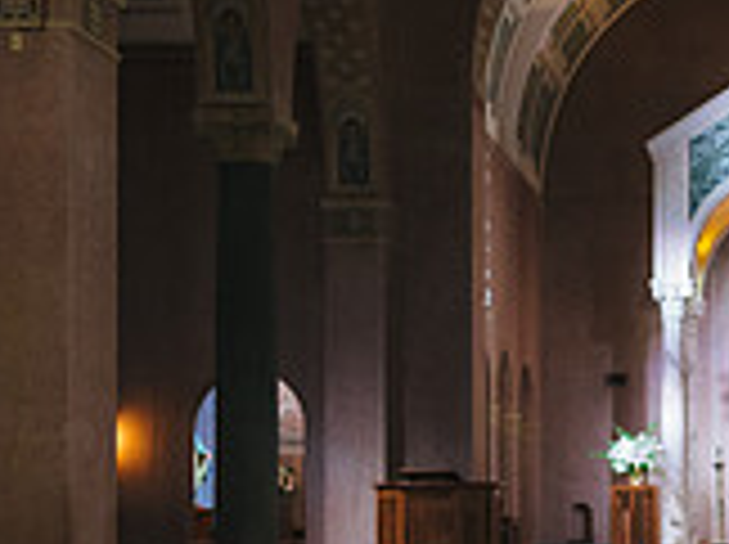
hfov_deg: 18.7
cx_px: 855
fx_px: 2103
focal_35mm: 100
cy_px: 501
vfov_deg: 14.6
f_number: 3.5
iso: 1250
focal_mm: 29
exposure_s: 1/160
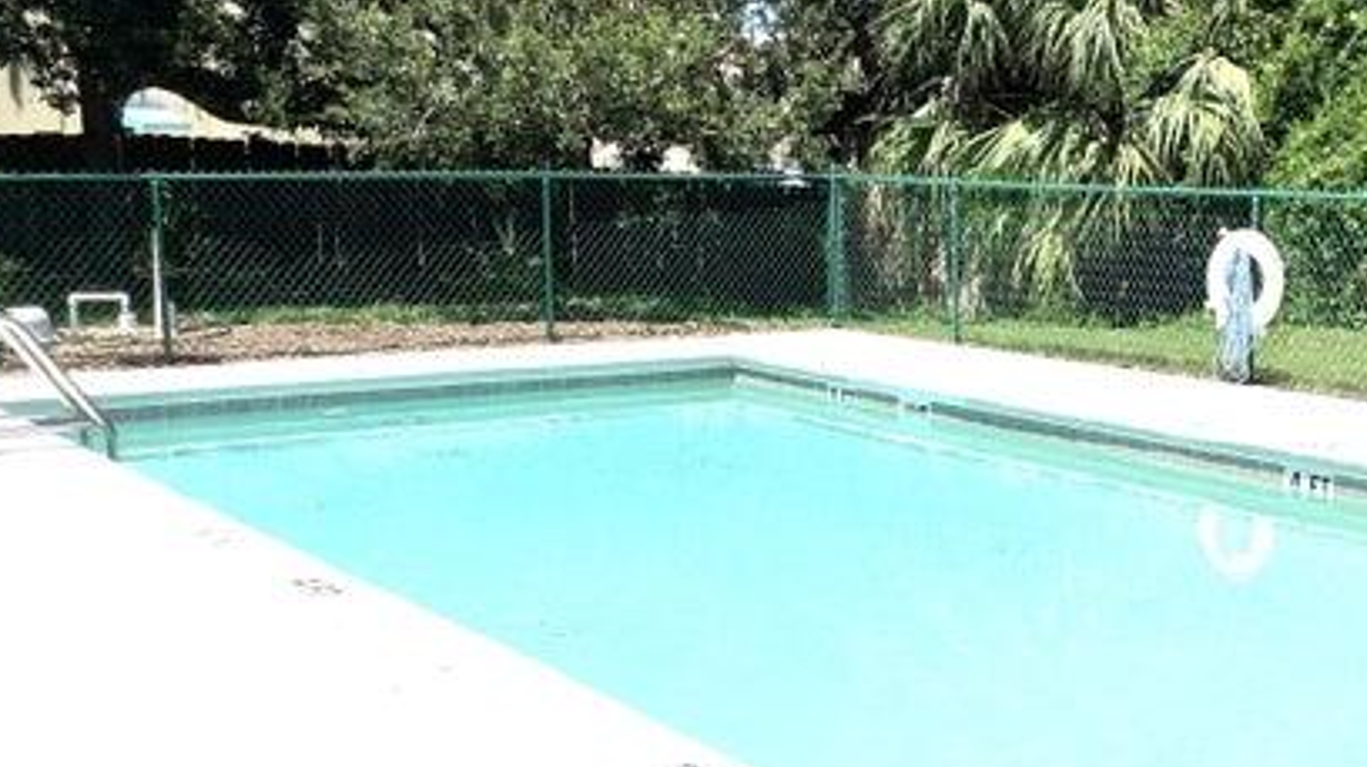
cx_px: 1022
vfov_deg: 22.4
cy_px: 549
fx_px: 1920
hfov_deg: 38.2
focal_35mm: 53
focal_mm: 3.3
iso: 25
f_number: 2.4
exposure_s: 1/3401
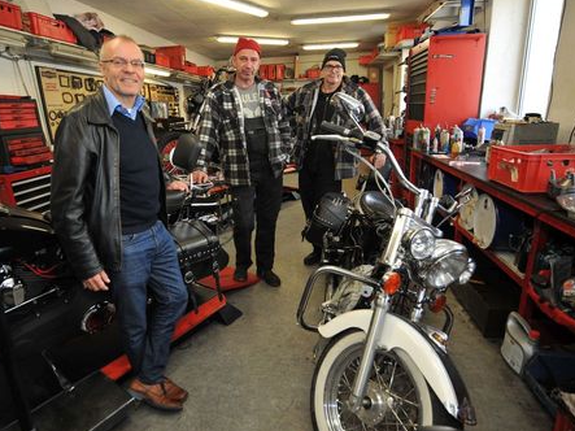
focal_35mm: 20
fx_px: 332
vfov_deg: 65.9
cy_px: 214
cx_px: 270
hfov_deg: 81.7
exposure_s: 1/60
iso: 320
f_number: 3.5
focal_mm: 18
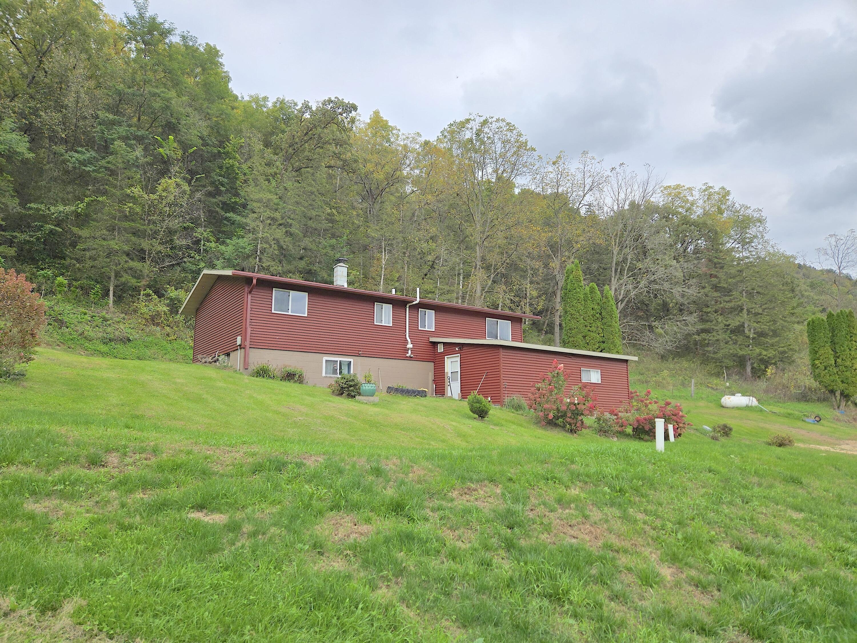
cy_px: 322
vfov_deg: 58.9
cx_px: 428
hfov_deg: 73.9
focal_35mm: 23
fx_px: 569
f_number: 1.8
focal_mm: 5.4
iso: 25
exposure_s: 1/989
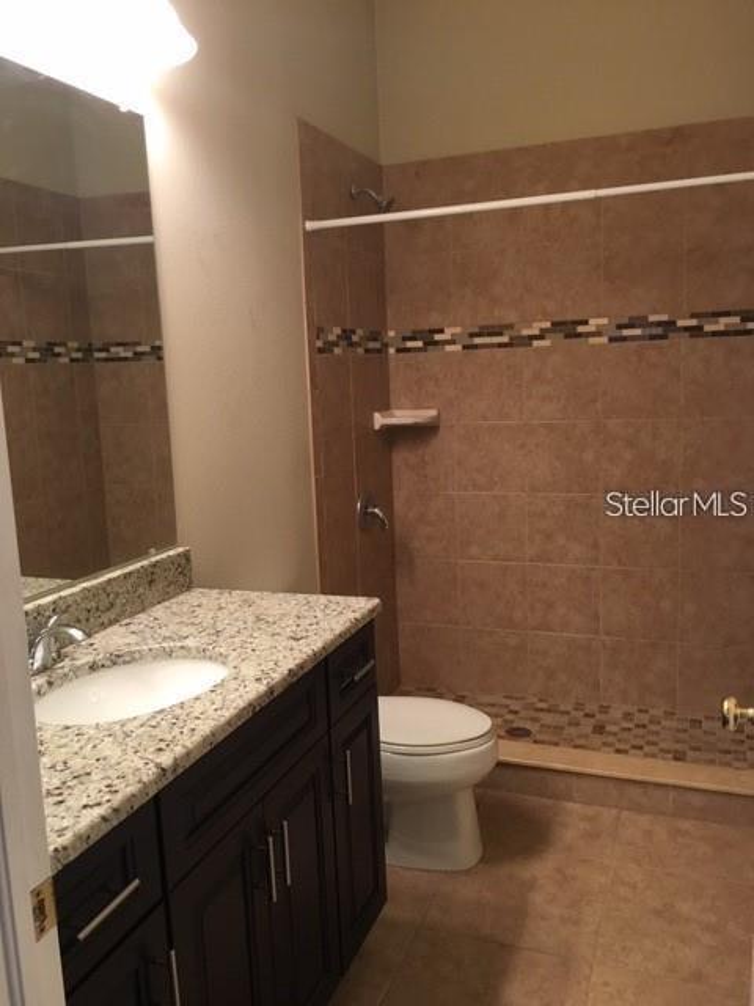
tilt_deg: -9.0
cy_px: 503
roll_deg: +2.0
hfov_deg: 48.2
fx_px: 842
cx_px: 377
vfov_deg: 61.7
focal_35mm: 29
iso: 100
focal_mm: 4.15
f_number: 2.2
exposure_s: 1/30
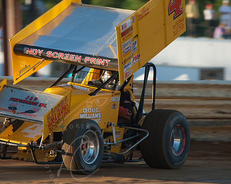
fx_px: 2712
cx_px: 77
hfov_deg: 4.9
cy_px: 106
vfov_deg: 3.9
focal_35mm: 397
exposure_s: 1/500
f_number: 4
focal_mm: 200
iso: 100
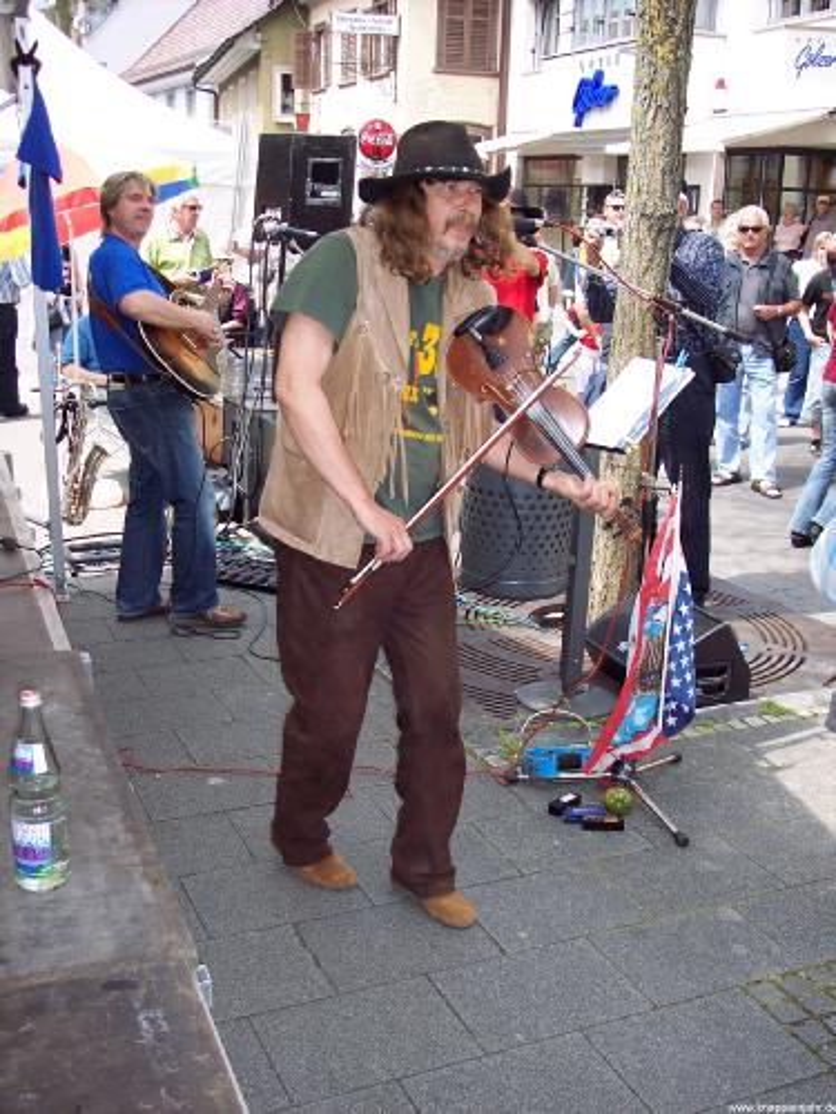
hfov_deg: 36.8
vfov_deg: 47.9
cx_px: 418
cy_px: 557
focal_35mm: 39
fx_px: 1256
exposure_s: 1/250
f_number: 3.4
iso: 100
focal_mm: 8
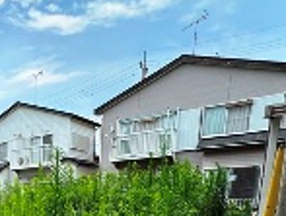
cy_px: 255
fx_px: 315
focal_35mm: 38
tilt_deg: -9.4
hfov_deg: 38.0
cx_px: -49
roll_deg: +1.7
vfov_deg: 32.0
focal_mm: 2.22
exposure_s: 1/955
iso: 40
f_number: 2.2
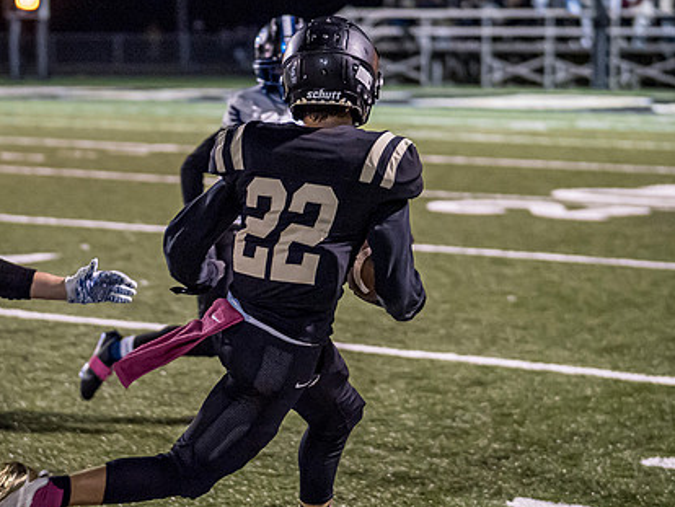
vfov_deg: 11.8
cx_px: 249
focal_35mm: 126
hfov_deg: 15.6
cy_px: 247
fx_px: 2458
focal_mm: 45
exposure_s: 1/1250
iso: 5000
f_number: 1.2
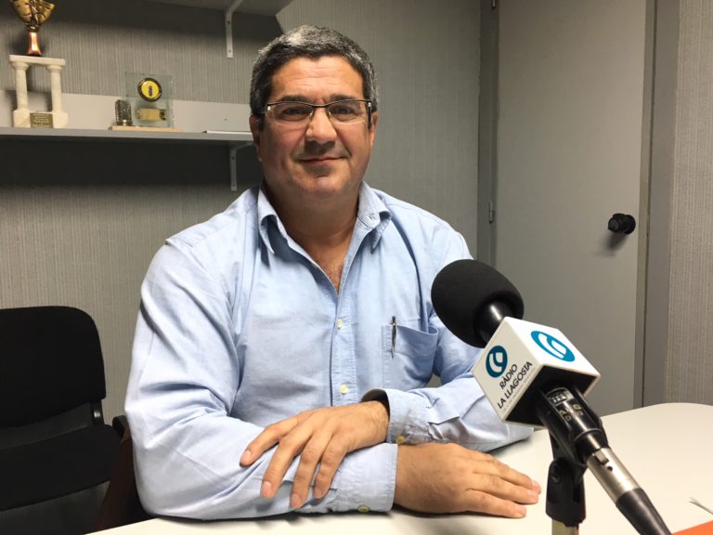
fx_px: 597
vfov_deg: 48.2
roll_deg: +2.6
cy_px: 268
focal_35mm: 29
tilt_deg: -6.8
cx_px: 356
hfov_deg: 61.7
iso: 80
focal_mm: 4.15
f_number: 2.2
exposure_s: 1/33
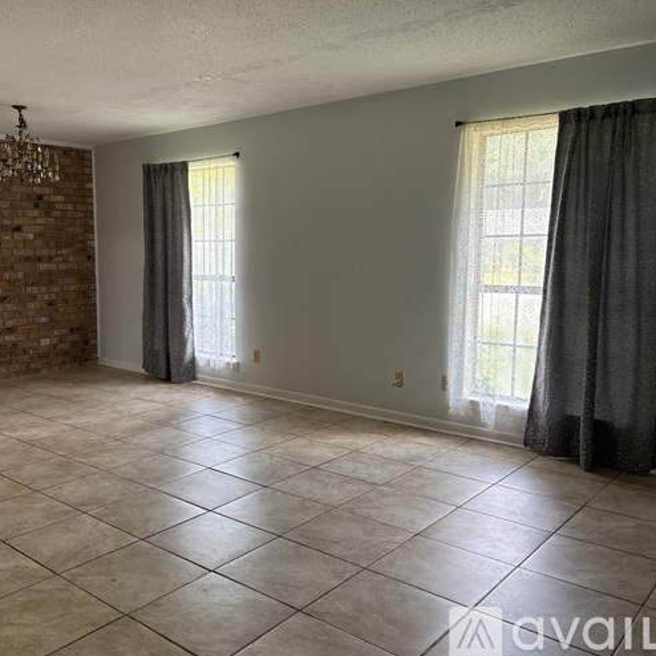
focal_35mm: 31
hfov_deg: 51.6
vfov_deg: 52.5
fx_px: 665
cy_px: 328
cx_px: 221
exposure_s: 1/64
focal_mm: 5.96
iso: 125
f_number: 1.6
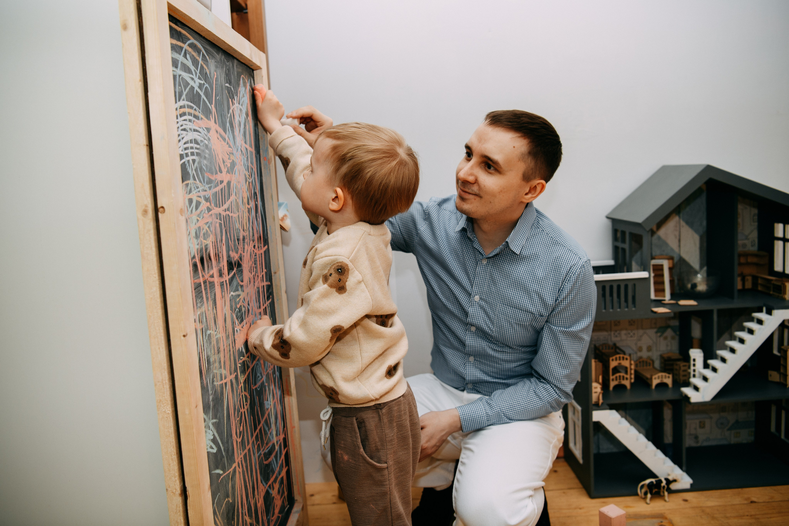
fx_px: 672
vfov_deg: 42.8
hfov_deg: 60.8
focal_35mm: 31
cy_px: 248
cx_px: 372
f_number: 3.5
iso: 125
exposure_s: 1/160
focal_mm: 29
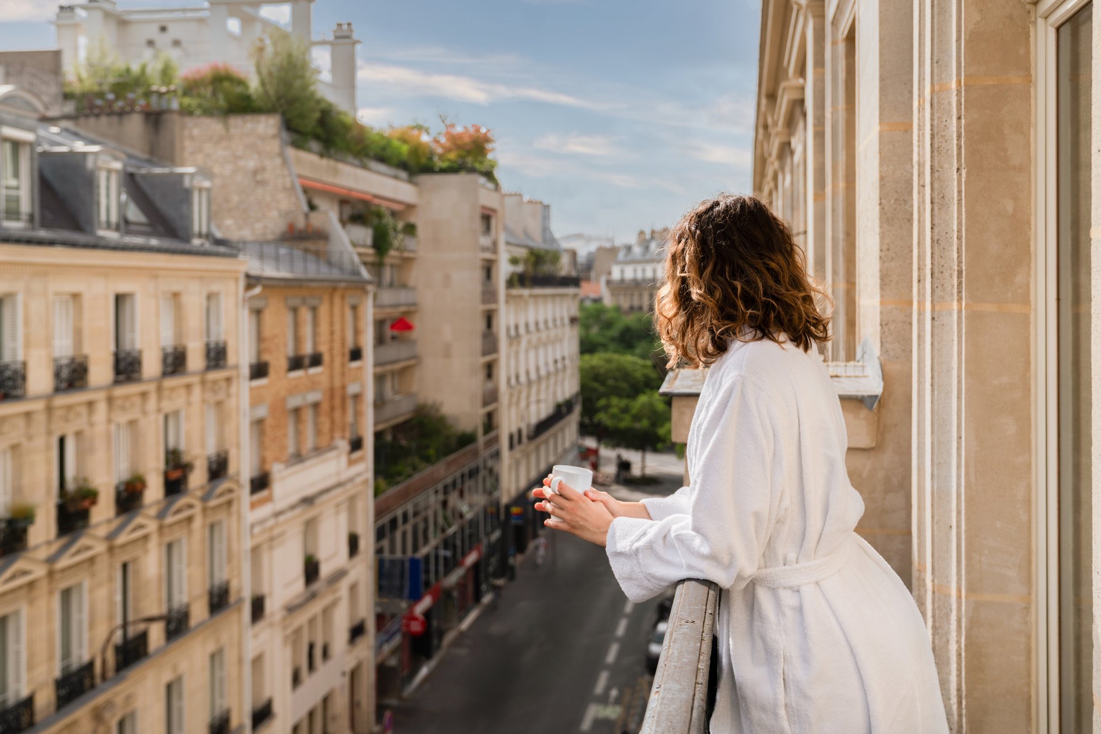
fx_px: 1254
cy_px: 343
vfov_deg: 32.6
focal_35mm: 41
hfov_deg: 47.4
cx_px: 563
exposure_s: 1/1250
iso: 100
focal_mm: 38
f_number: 4
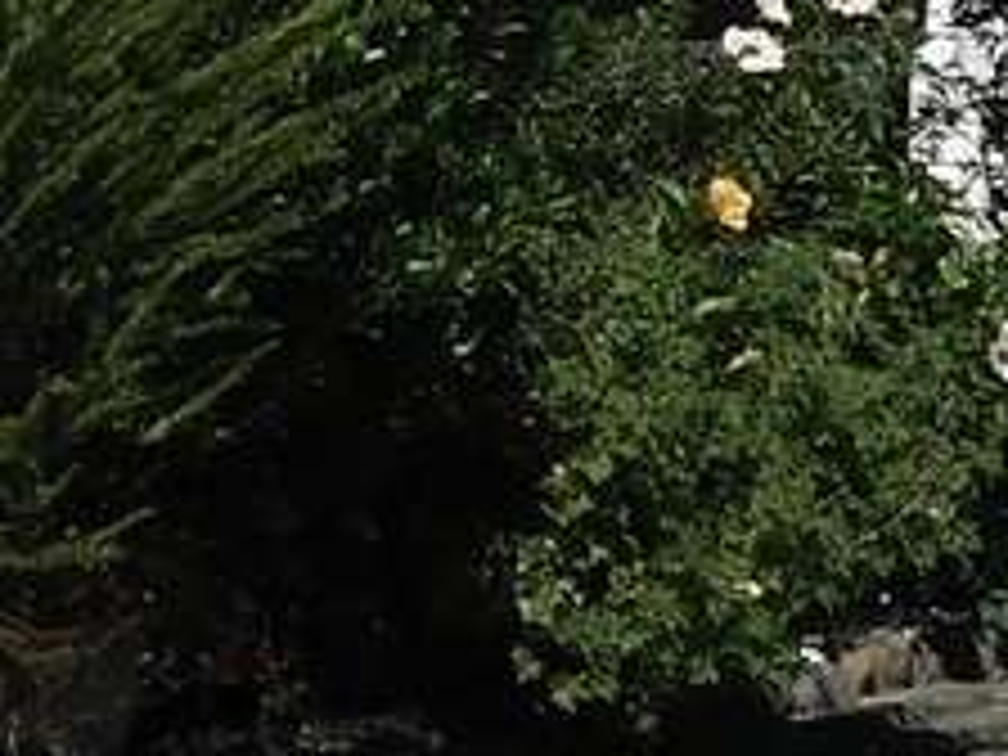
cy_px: -306
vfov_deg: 6.4
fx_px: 6727
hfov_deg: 8.2
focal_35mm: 231
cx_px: -1008
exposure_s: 1/640
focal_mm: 6.3
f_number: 7
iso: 125
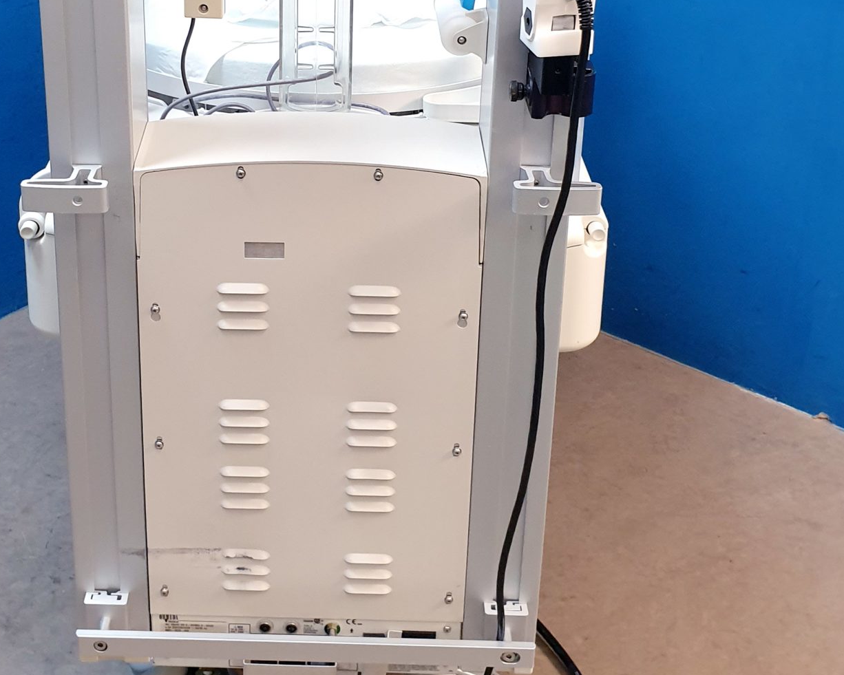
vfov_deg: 27.8
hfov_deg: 35.2
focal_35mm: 53
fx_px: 1324
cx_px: 320
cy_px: 95
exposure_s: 1/50
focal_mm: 4.3
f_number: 2.4
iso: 320
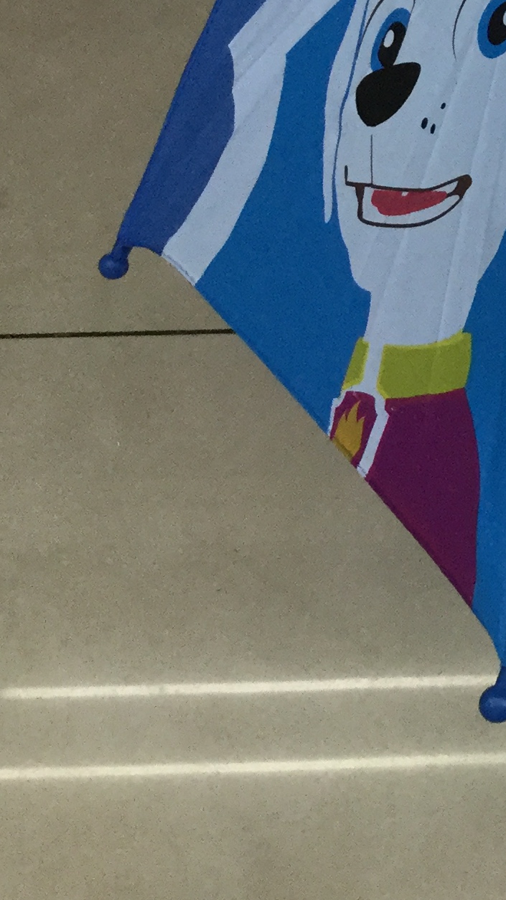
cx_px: 1068
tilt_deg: -68.4
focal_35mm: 88
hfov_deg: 12.0
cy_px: 29
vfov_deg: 23.3
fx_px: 2099
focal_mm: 3.3
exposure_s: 1/33
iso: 50
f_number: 2.4
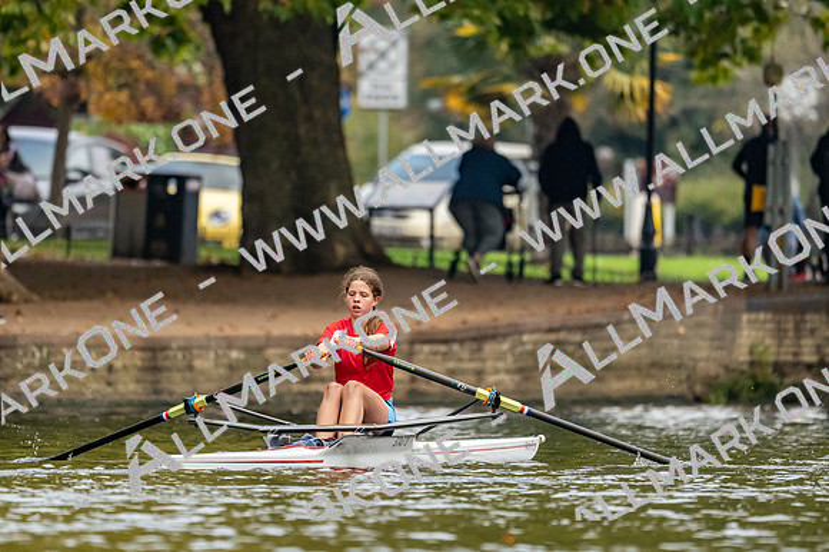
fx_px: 13808
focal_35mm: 600
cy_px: 276
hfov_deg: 3.4
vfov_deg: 2.3
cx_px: 414
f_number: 4.5
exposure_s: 1/2500
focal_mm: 400
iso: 2500
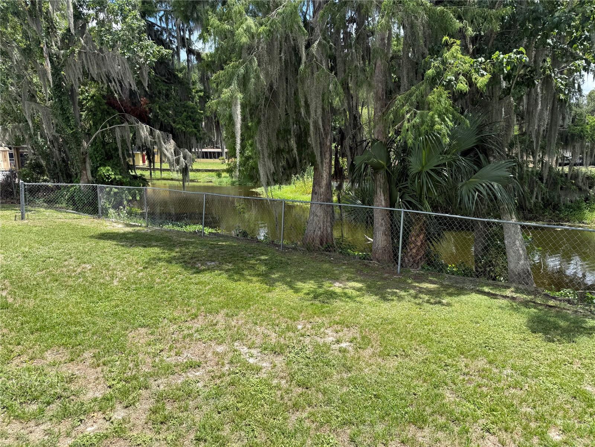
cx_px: 298
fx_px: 413
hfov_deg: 71.6
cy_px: 224
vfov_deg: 56.8
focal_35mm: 24
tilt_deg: -9.1
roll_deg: +0.4
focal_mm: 6.76
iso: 80
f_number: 1.78
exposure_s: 1/1901
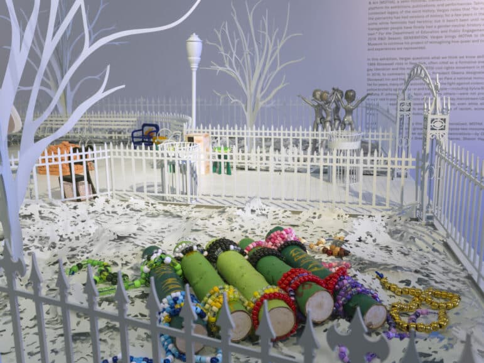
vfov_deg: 36.8
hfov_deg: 47.9
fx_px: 545
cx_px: 242
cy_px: 182
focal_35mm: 39
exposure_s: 5
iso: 100
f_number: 22
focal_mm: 50
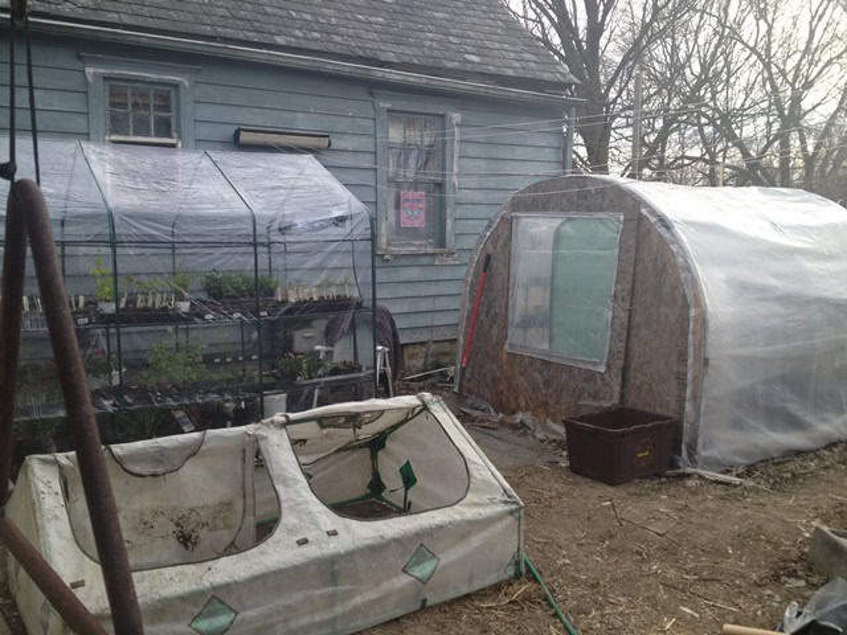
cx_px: 424
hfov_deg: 52.6
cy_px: 318
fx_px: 856
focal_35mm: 35
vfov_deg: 40.7
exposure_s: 1/375
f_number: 2.4
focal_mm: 4.3
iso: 50
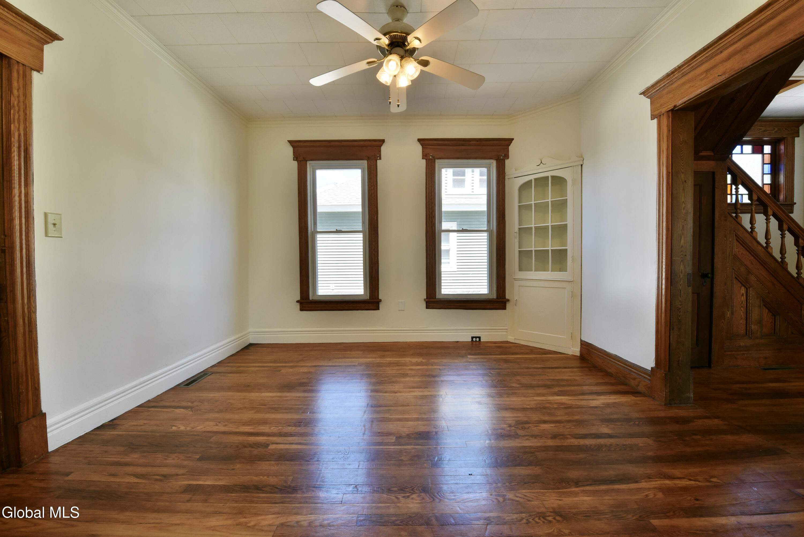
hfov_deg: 104.2
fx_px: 313
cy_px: 268
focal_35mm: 14
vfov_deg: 81.3
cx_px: 402
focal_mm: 14
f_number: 10
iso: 800
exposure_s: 1/60
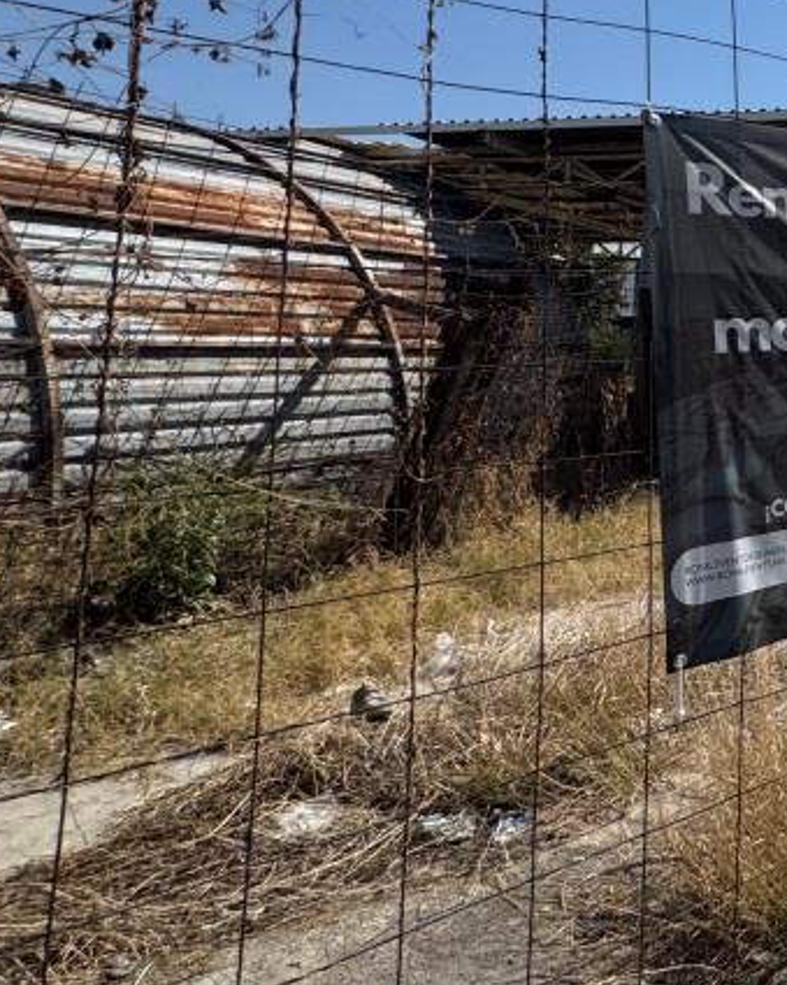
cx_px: 1156
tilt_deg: +6.4
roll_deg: +0.8
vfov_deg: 52.3
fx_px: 961
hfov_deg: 29.3
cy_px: 267
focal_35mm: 33
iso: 50
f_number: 2.2
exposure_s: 1/3546
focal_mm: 2.22
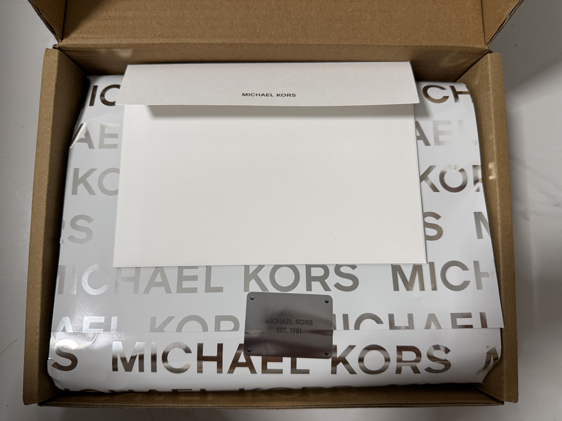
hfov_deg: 71.6
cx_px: 281
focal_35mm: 24
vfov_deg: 56.8
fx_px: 390
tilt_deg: -83.3
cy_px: 210
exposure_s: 1/100
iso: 200
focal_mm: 6.76
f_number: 1.78
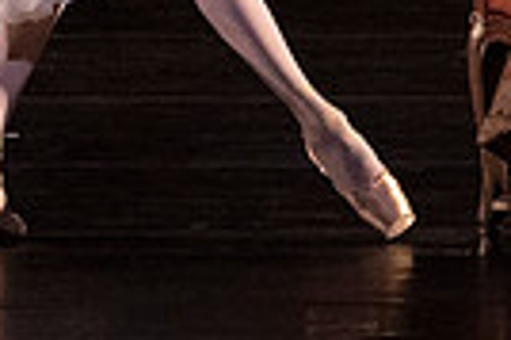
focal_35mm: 1606
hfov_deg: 1.3
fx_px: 22768
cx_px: 656
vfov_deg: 0.9
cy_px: -285
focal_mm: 370
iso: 20000
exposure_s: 1/400
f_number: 5.6
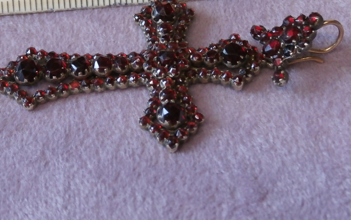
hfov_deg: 21.2
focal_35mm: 98
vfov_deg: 13.3
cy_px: 66
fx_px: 938
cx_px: 163
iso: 400
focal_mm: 11.86
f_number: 4.3
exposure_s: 1/40
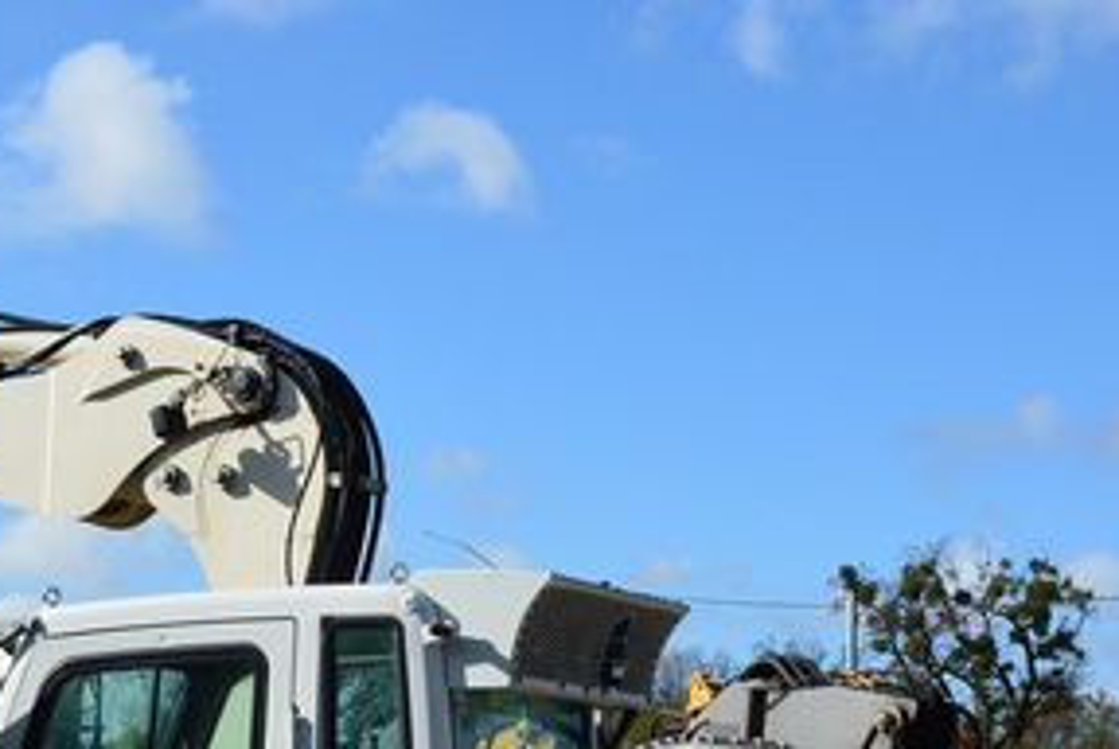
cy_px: 981
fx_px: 2863
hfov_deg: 22.0
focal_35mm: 92
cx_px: 378
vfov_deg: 14.3
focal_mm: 22
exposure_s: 1/320
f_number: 10
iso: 200
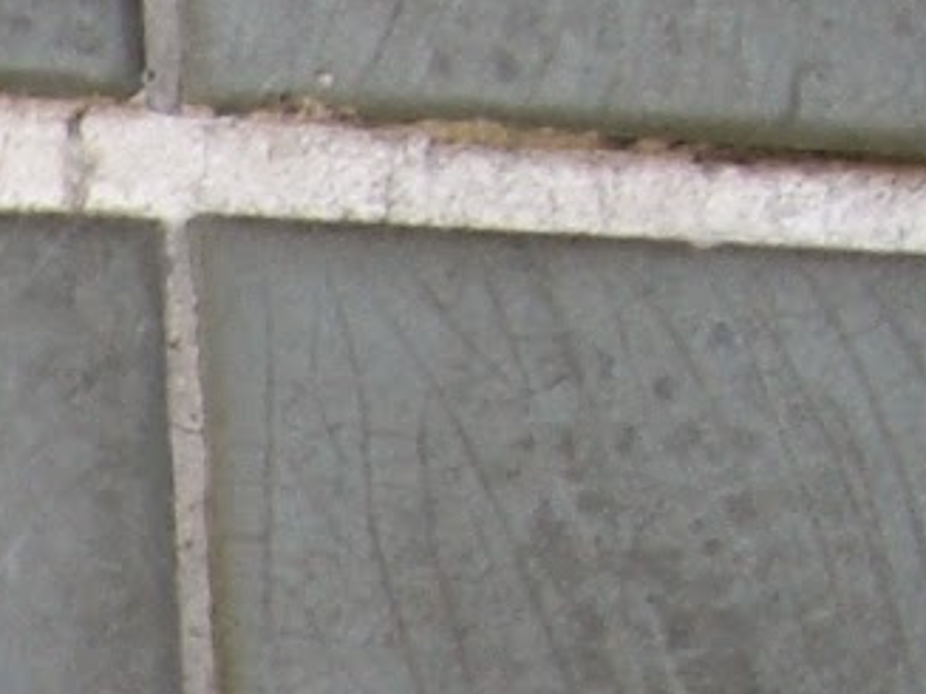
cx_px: -1260
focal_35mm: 238
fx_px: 6364
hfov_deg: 7.8
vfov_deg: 5.9
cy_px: 1782
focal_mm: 6.2
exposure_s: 1/250
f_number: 2.7
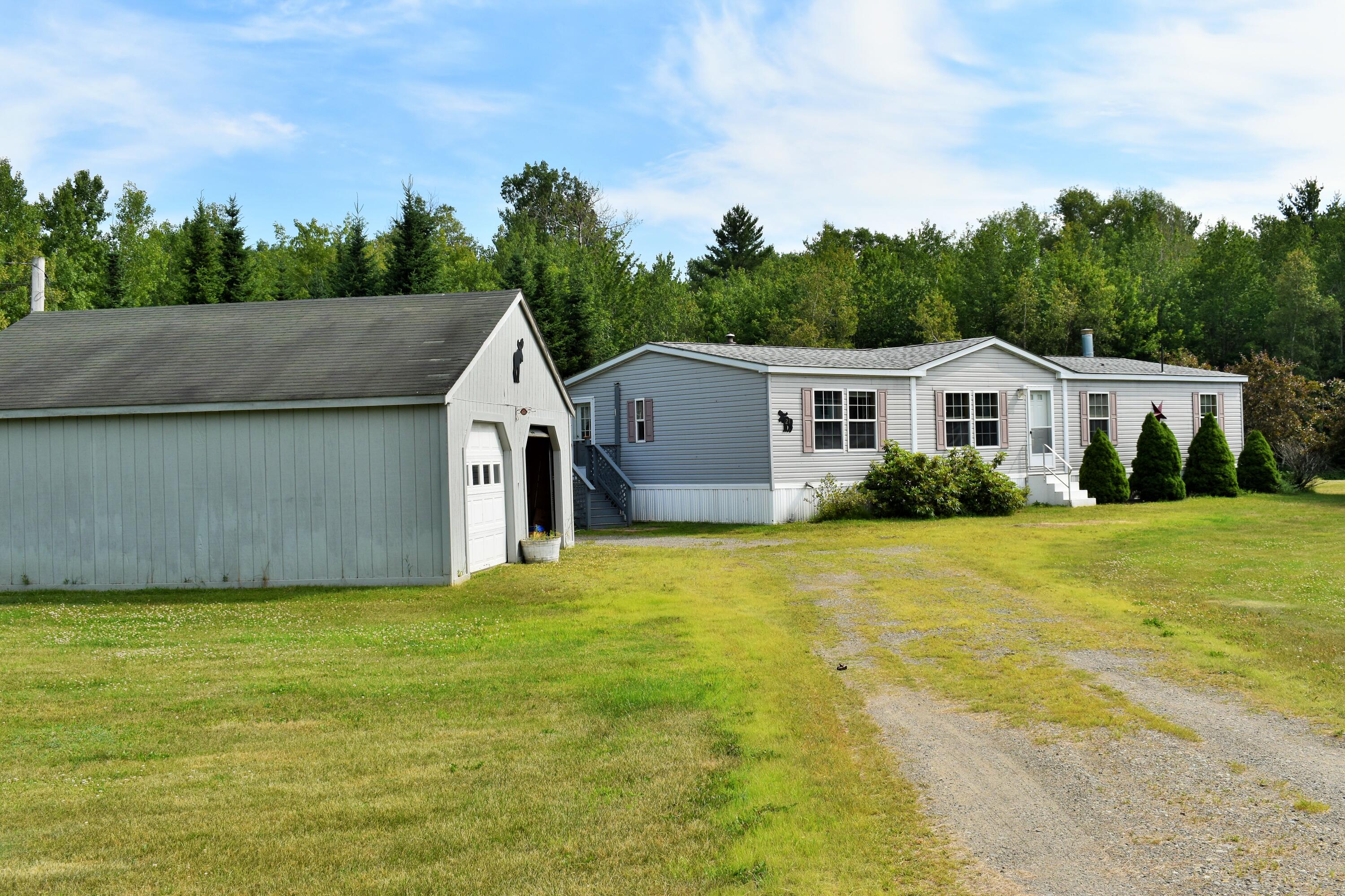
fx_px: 1513
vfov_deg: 33.0
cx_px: 672
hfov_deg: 47.9
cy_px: 448
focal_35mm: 40
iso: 200
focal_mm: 27
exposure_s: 1/400
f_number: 10
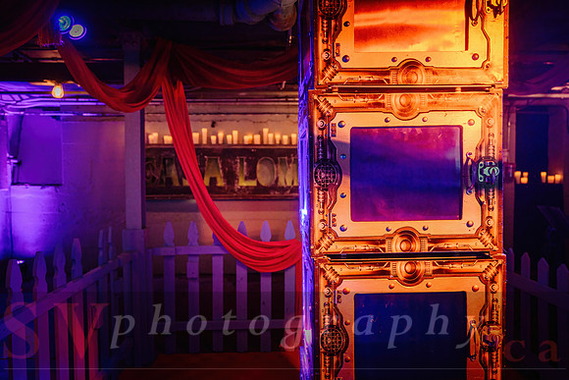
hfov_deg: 66.2
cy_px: 190
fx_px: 437
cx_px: 284
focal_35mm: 28
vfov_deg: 47.0
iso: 1600
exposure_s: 1/50
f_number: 4
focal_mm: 27.5
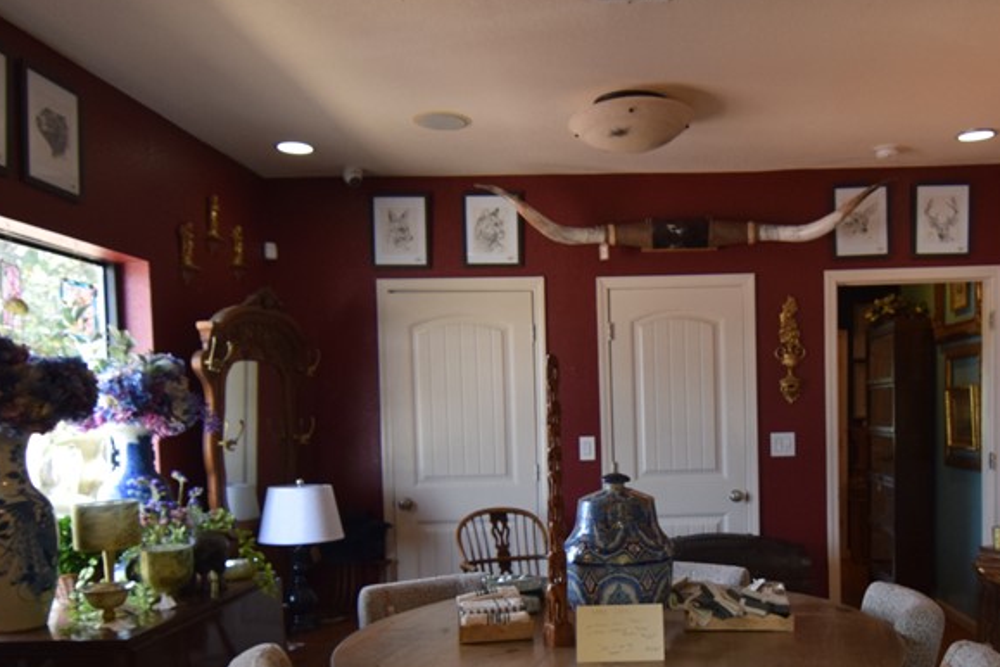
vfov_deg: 41.7
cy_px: 463
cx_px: 637
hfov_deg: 59.4
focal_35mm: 31
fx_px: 859
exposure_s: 1/125
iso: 800
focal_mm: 11
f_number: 5.6
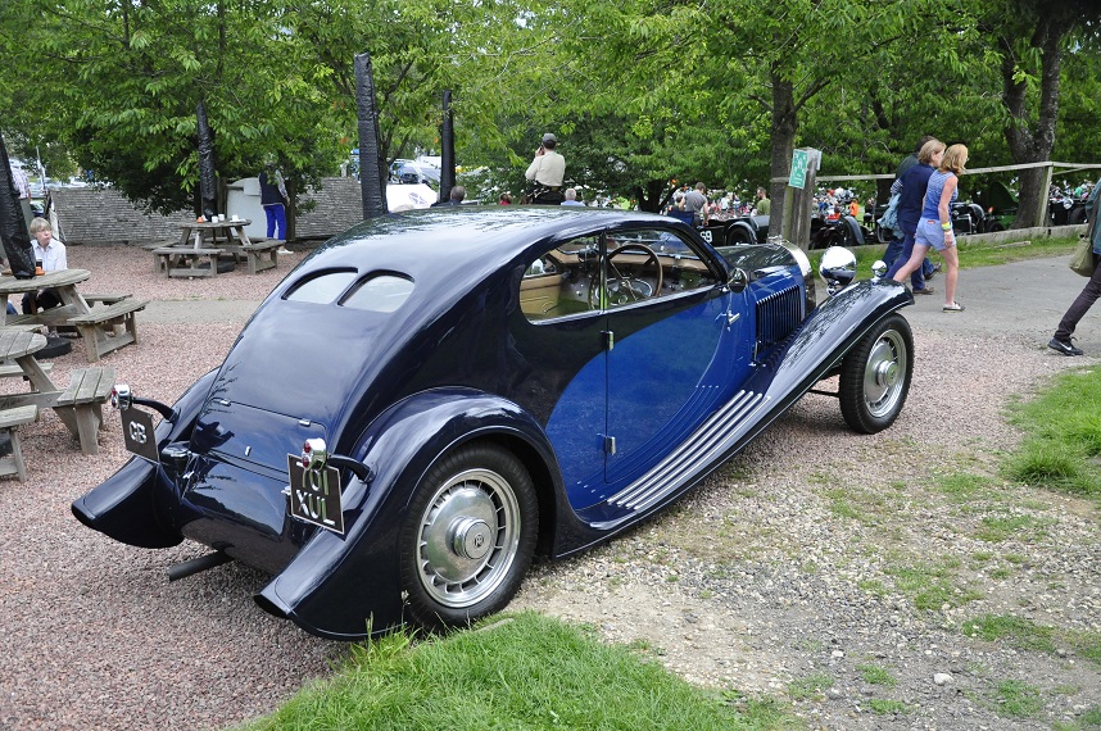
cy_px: 366
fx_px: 1100
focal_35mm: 36
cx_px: 550
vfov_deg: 36.8
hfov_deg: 53.2
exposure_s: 1/3200
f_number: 3.8
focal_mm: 24
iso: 1800
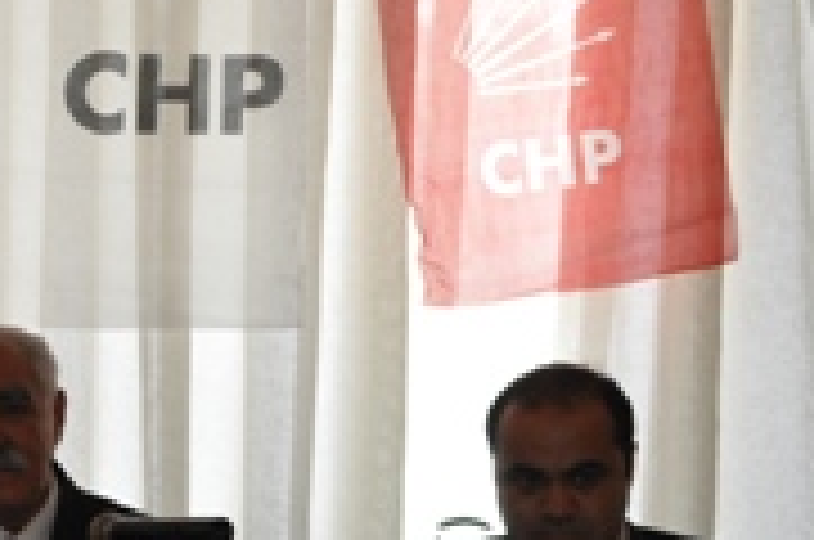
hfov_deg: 16.5
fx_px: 2686
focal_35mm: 119
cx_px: -162
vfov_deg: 11.4
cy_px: 495
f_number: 4.8
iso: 800
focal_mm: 32
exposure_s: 1/125
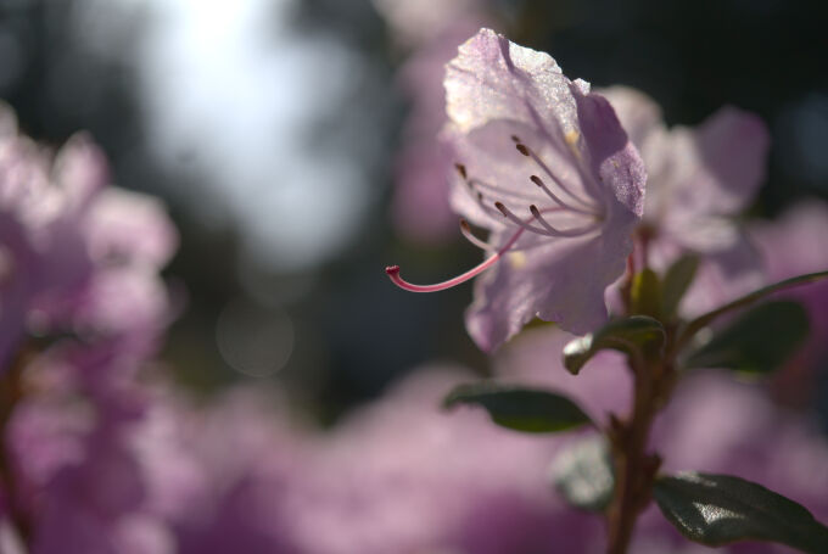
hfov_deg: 43.6
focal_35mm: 45
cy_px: 277
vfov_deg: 29.9
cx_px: 414
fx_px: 1036
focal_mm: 30
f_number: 3.5
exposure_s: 1/1250
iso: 100
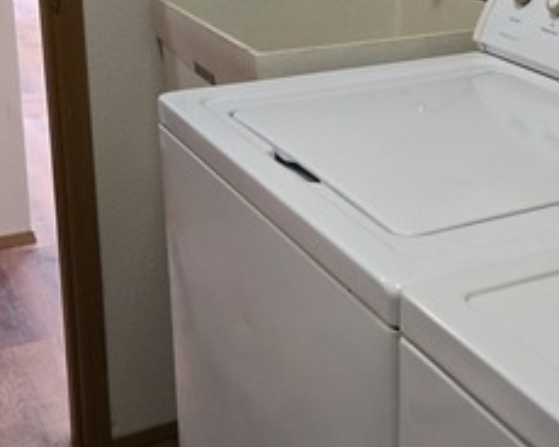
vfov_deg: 23.1
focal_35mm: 65
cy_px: 74
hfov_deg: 28.2
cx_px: 481
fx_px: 1075
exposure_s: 1/120
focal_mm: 5.4
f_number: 1.8
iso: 640
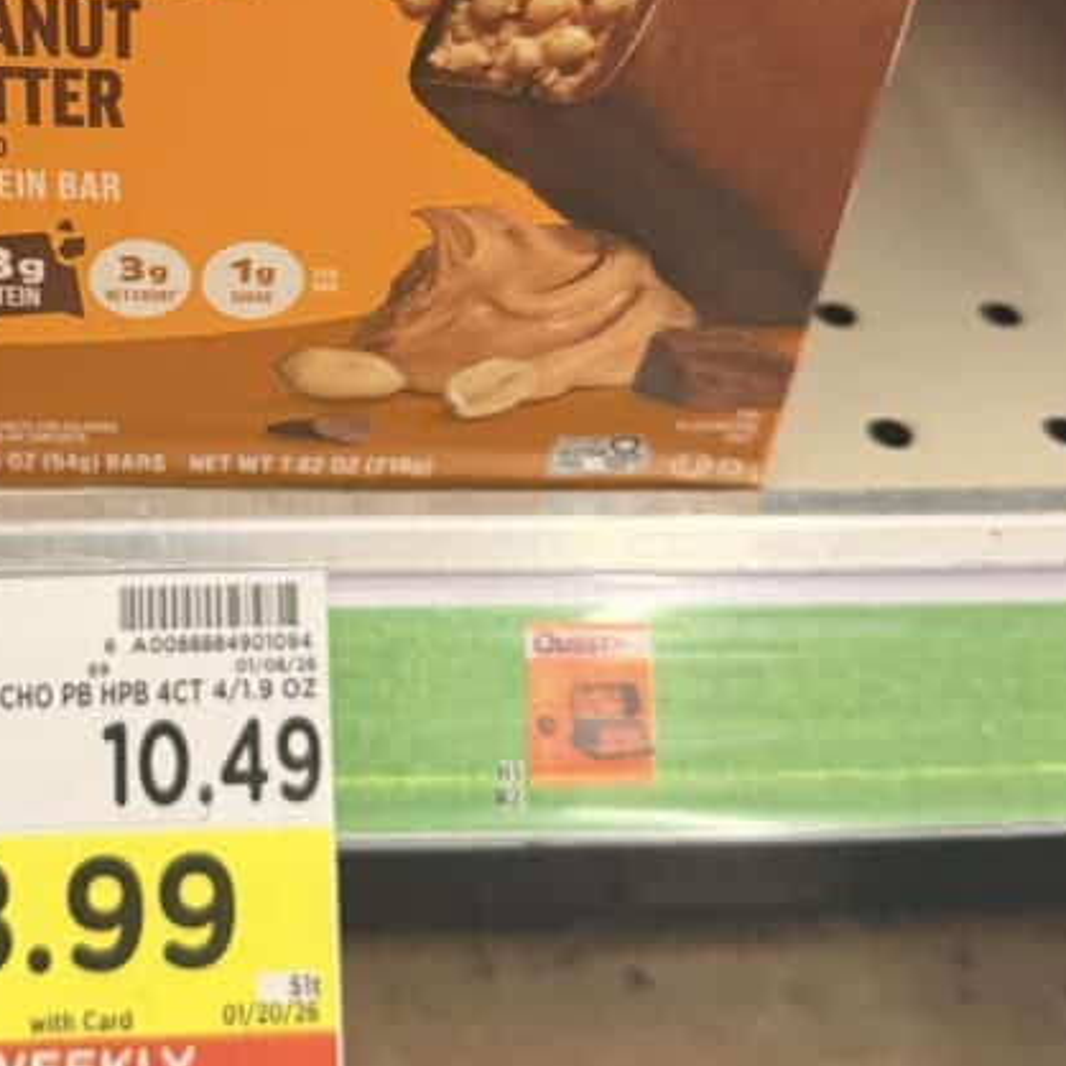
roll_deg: -2.7
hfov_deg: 31.9
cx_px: 207
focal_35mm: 52
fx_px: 1812
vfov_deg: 32.2
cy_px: 270
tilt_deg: -38.8
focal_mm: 6.76
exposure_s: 1/63
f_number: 1.78
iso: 200
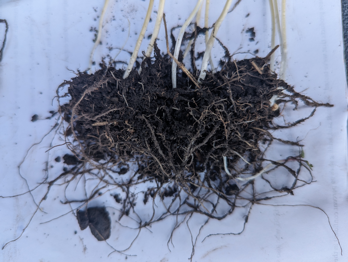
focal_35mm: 24
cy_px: 131
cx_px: 174
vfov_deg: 56.9
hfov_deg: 71.5
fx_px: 242
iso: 45
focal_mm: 6.81
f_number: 1.85
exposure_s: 1/359
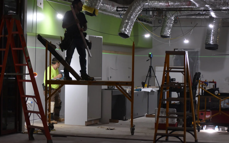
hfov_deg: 21.9
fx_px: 590
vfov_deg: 13.8
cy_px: 63
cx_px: 104
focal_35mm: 95
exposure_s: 1/60
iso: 800
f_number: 4
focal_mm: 55
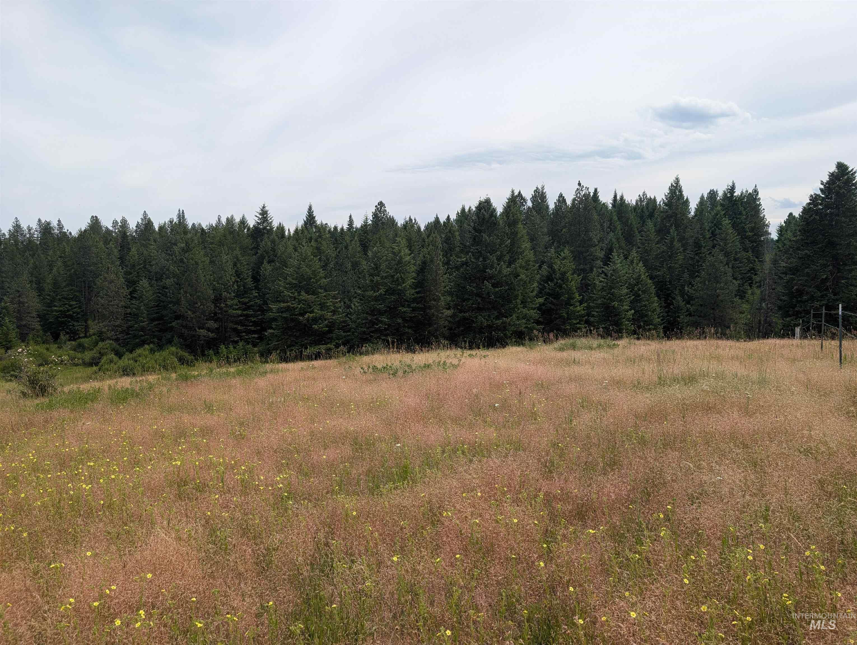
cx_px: 428
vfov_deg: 56.9
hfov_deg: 71.5
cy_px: 322
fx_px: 595
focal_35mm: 24
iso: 22
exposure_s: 1/1126
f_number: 1.68
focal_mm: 6.9
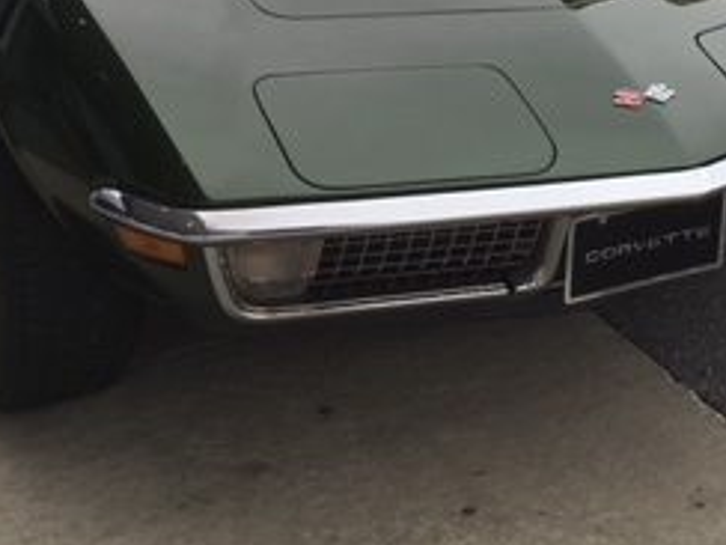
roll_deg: +1.4
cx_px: 777
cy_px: -63
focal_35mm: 76
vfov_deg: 18.6
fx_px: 1594
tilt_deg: -10.8
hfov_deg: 24.2
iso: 25
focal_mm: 4.15
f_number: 2.2
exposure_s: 1/475
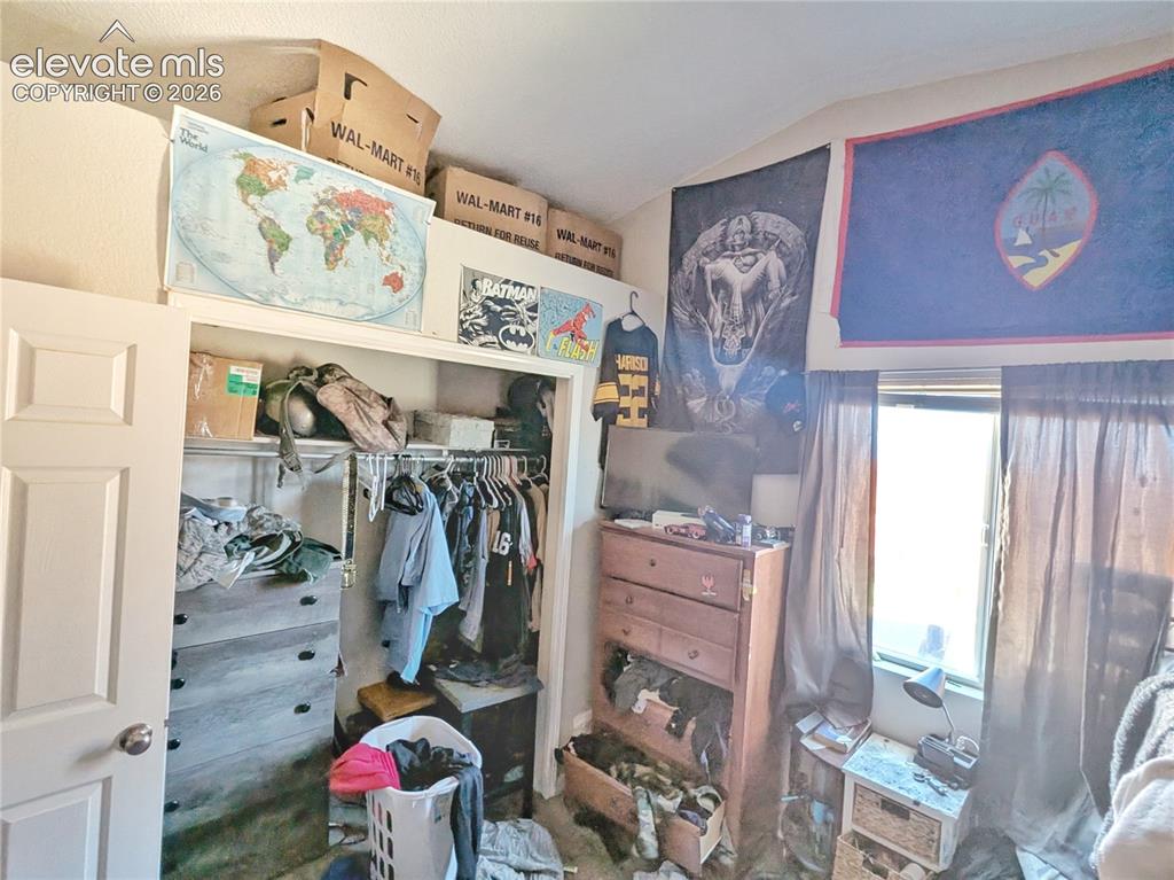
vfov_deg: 78.1
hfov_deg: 94.5
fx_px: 542
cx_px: 587
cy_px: 440
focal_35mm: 16
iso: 88
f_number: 2.2
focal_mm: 2.22
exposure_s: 1/27.5
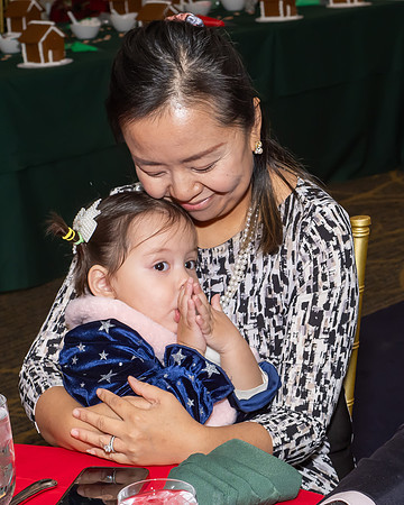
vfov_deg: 18.5
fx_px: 1548
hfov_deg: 14.9
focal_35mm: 104
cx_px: 204
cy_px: 309
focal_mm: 40
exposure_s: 1/250
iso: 640
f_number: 8
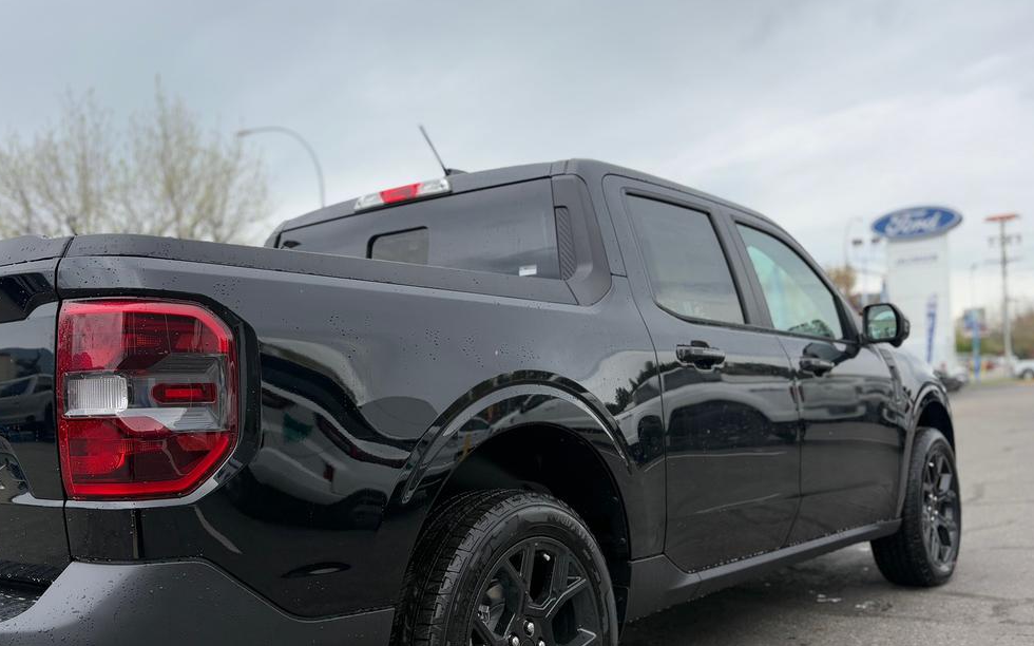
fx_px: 1014
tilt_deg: +1.8
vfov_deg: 35.2
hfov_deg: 54.0
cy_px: 378
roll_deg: +1.2
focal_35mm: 36
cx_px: 475
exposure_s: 1/2075
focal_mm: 5.96
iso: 50
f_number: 1.6
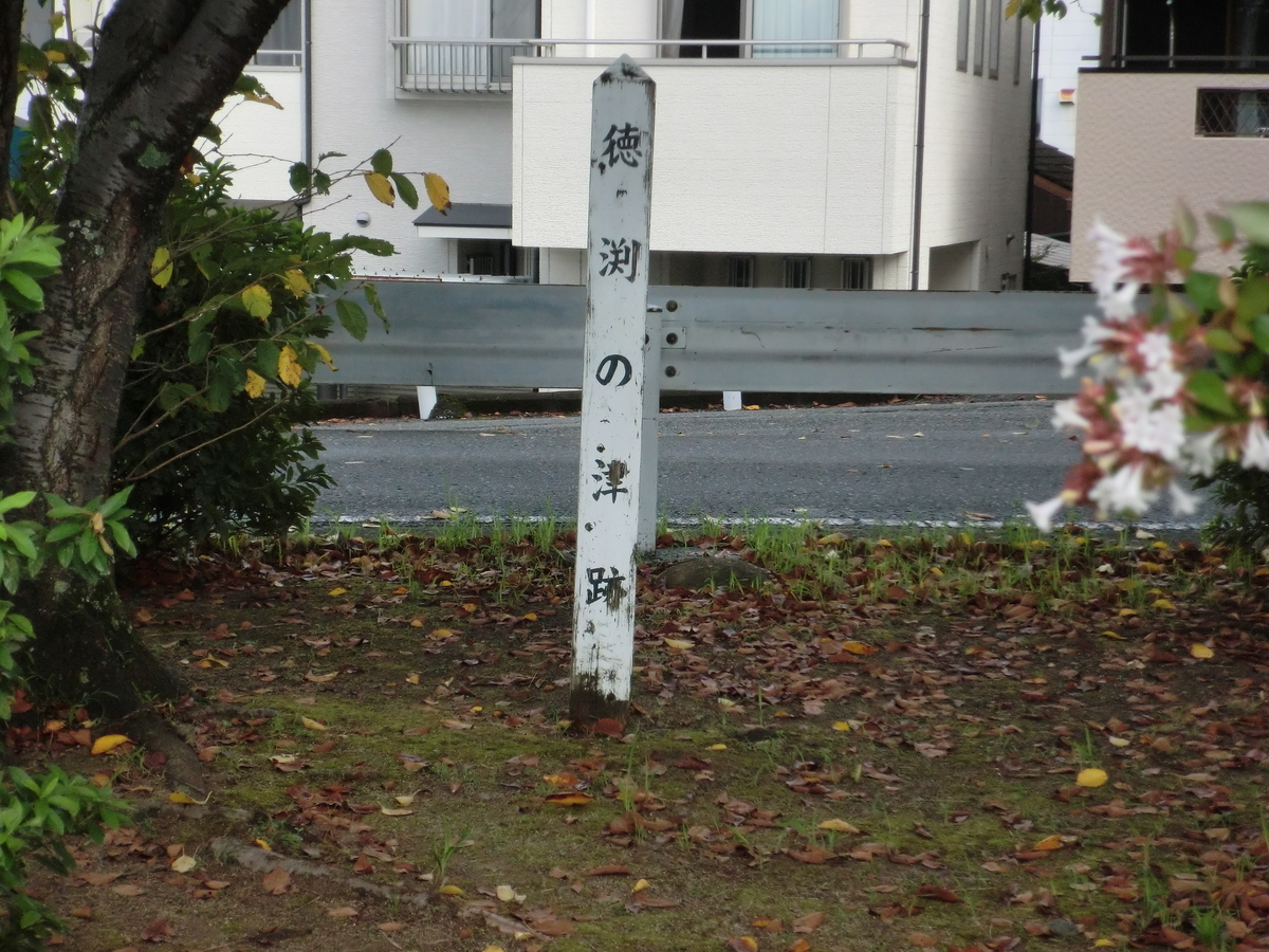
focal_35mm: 73
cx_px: 634
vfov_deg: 20.2
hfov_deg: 26.7
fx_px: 2676
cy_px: 476
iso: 200
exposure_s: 1/800
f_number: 4.3
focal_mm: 13.16
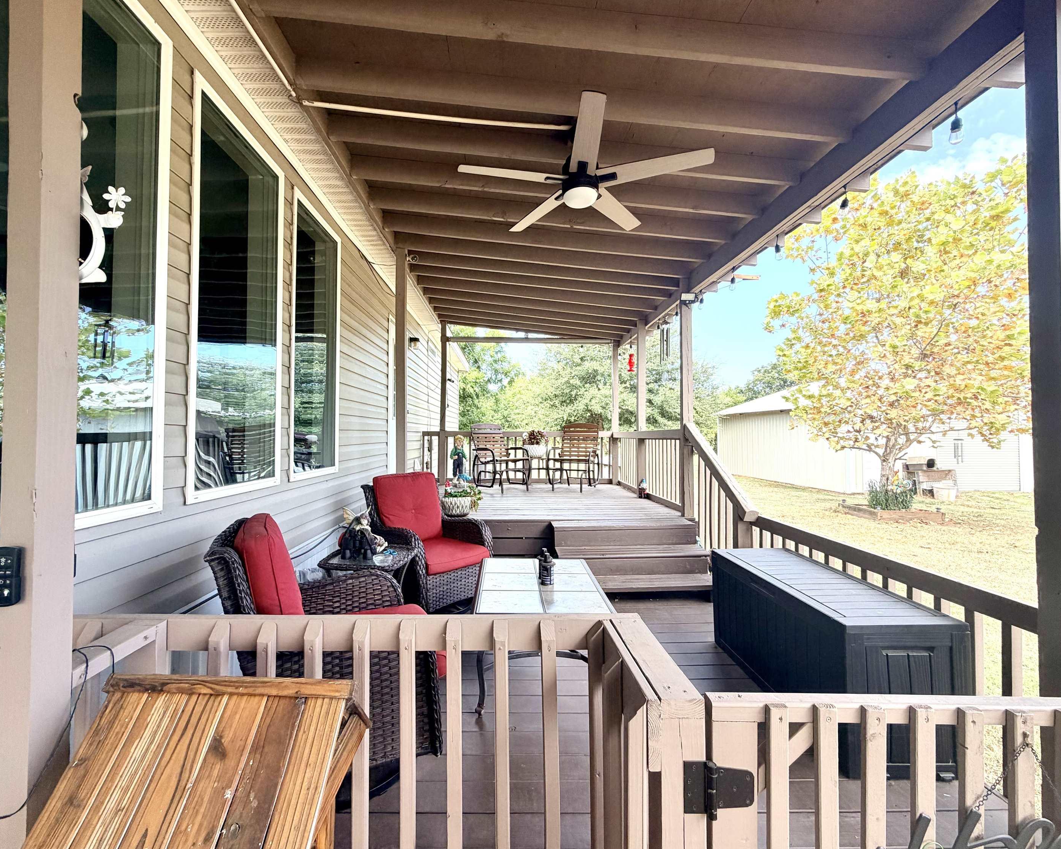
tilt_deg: +1.5
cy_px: 424
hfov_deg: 96.7
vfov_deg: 84.0
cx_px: 507
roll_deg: +0.0
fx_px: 471
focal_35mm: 15
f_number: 2.2
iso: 64
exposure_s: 1/201
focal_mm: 2.22
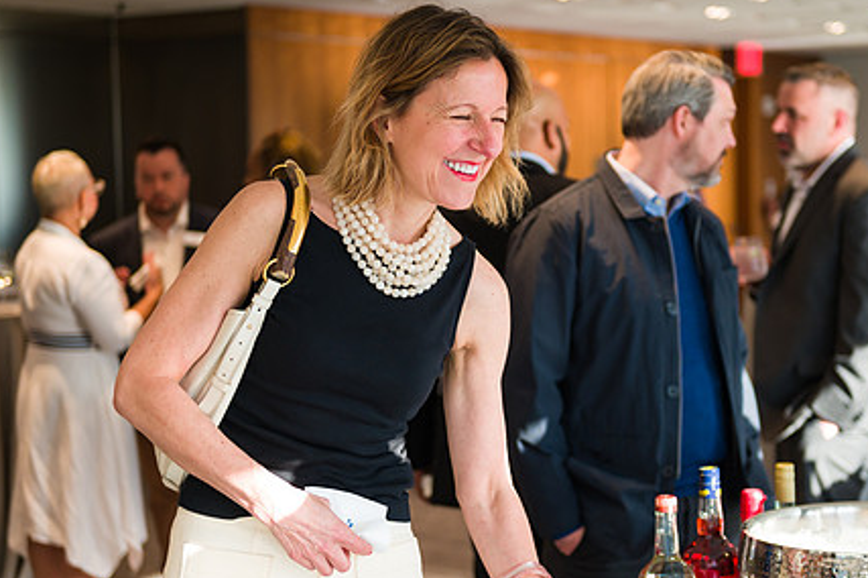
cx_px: 545
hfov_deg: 26.6
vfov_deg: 17.9
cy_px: 330
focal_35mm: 76
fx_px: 1831
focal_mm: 56
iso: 640
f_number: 3.2
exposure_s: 1/400
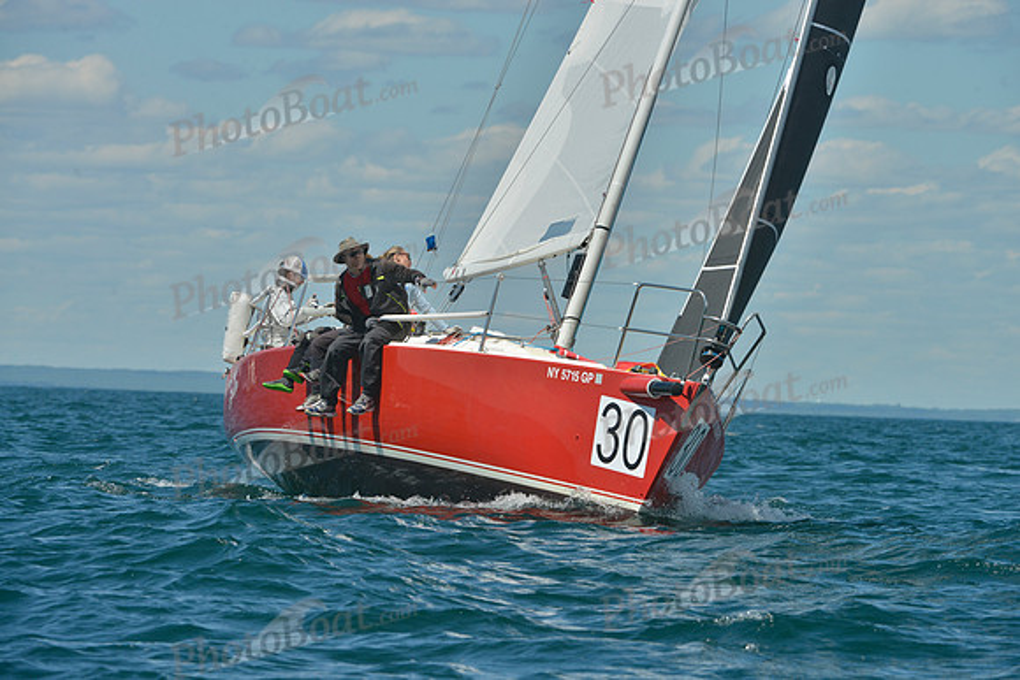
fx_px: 6234
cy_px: 340
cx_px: 510
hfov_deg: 9.4
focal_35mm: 220
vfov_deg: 6.2
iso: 280
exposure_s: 1/800
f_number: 11
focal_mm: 220
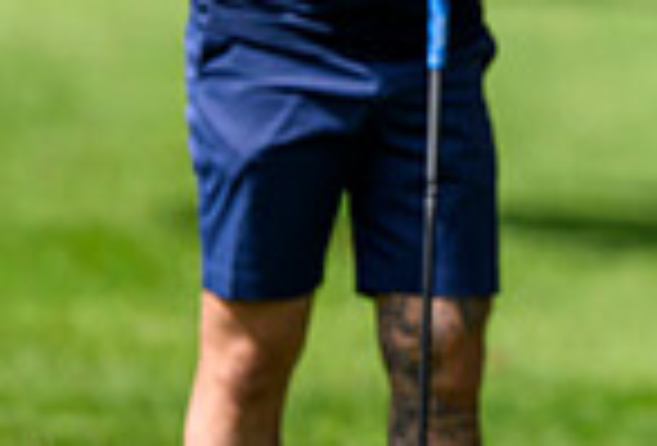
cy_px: -76
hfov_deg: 1.1
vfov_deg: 0.8
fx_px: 33425
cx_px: 1390
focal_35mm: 1822
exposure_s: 1/4000
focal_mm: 400
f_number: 3.5
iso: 500
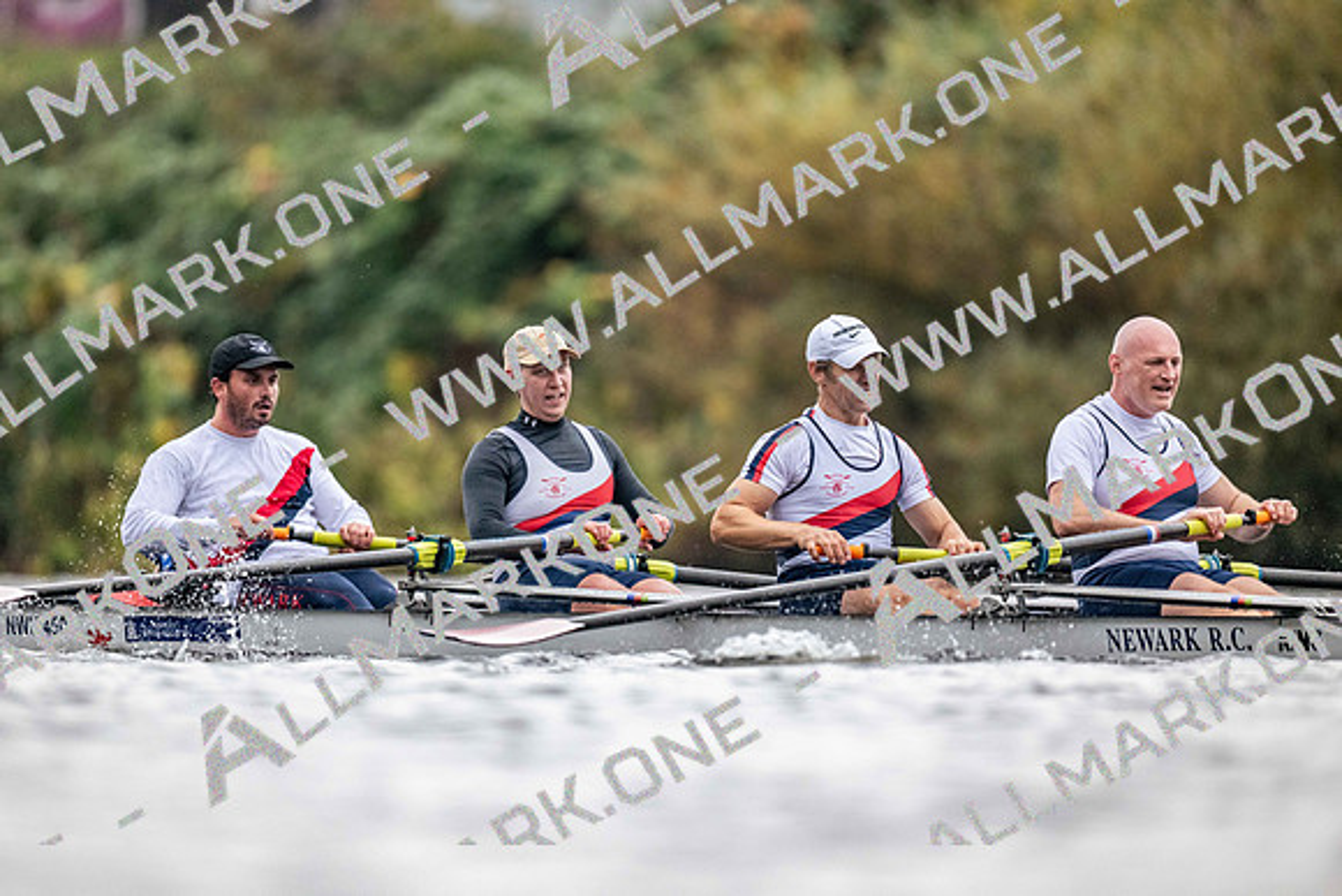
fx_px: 22371
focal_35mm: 600
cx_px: 671
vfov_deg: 2.3
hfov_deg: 3.4
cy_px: 448
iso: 3600
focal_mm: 600
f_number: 4
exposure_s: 1/2500
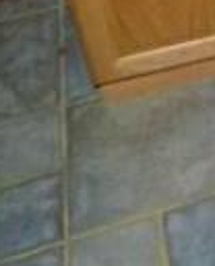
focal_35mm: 111
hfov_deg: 12.1
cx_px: 451
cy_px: -190
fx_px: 879
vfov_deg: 15.3
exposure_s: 1/30
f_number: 3.1
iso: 1600
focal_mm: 4
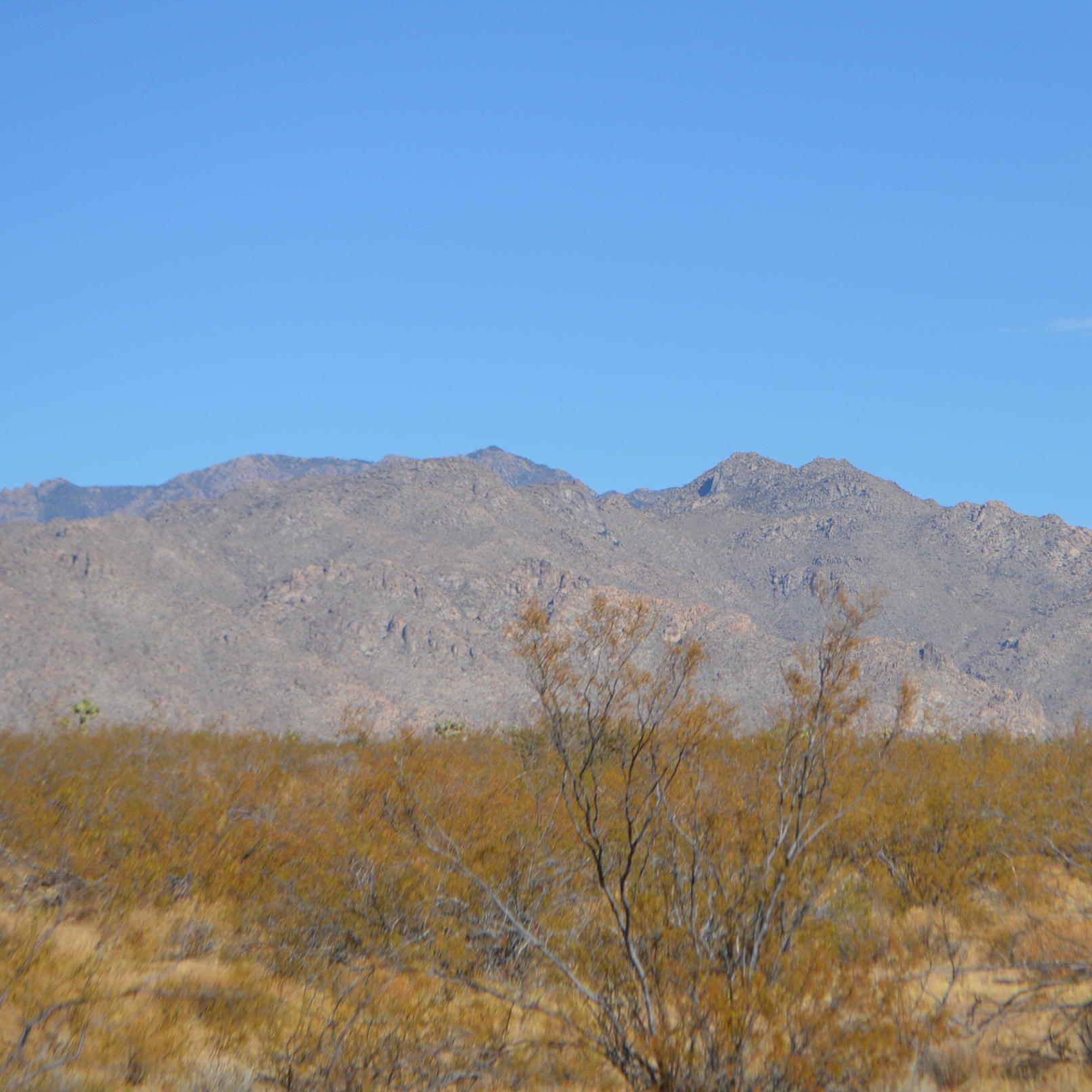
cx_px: 946
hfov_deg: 13.3
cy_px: 526
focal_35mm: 130
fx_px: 4632
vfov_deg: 13.4
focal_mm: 55
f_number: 7.1
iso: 400
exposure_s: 1/2000
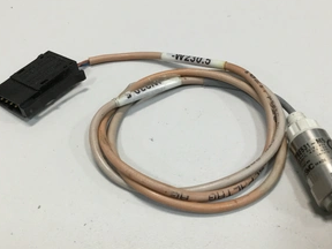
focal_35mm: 43
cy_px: 128
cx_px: 167
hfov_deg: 43.9
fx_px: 412
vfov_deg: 33.6
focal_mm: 3.3
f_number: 2.4
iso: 32
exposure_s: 1/30
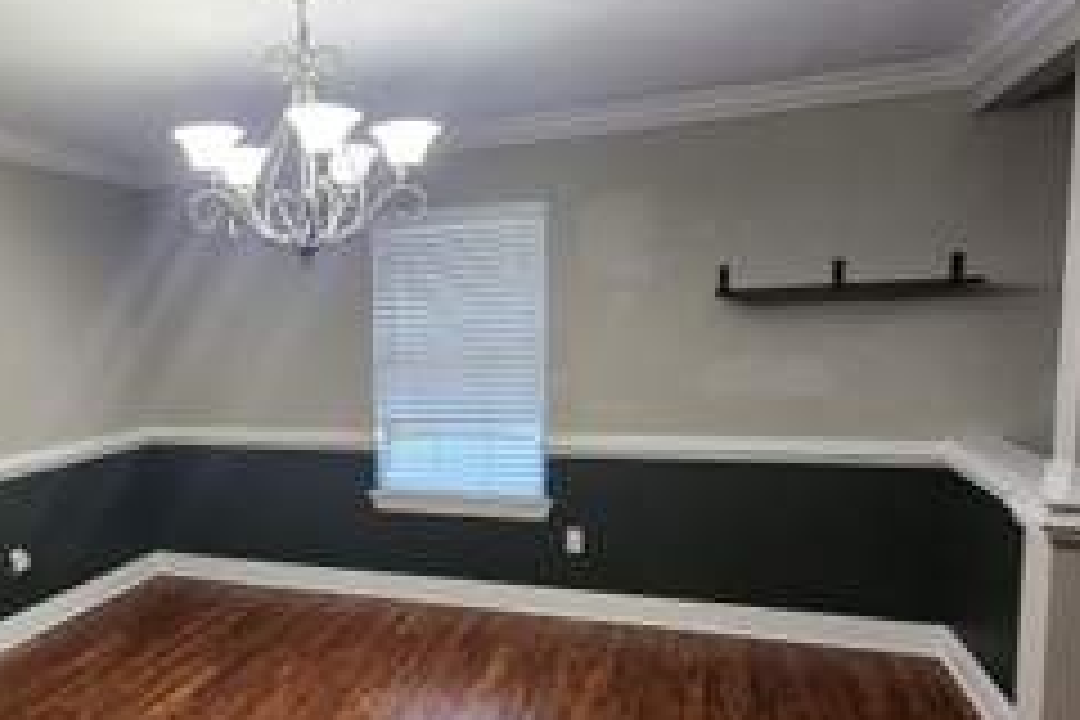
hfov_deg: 62.8
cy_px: 418
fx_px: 810
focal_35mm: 27
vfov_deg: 47.7
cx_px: 248
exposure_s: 1/60
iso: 320
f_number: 2.2
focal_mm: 2.2
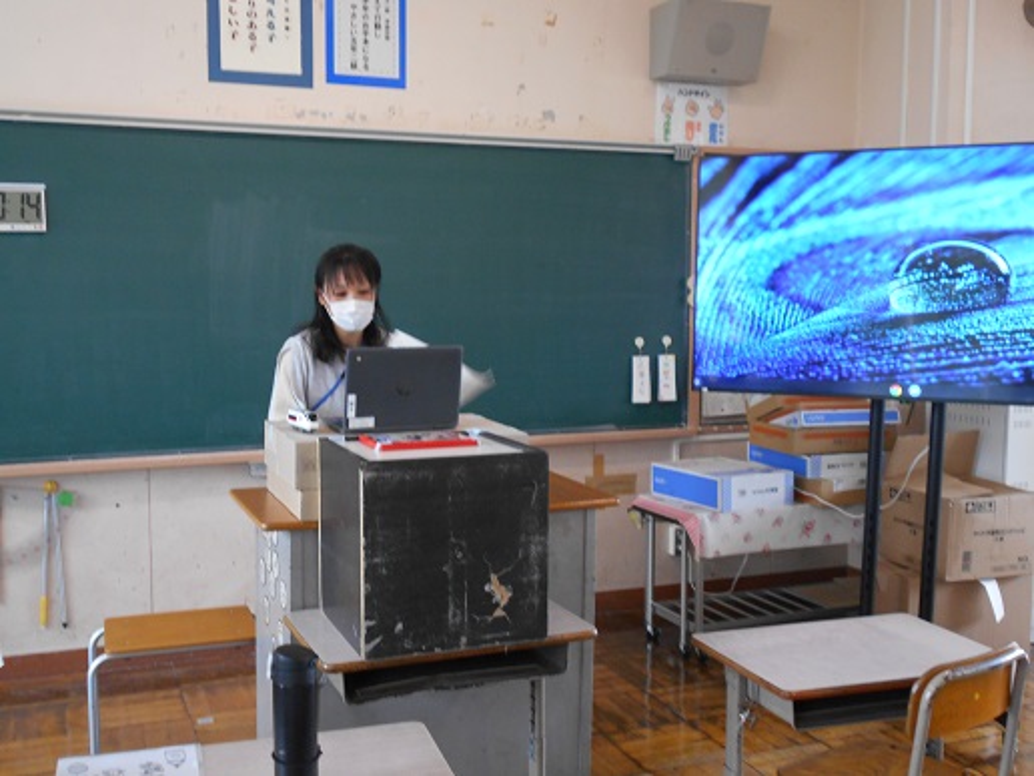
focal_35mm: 39
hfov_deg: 47.9
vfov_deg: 36.8
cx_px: 517
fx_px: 1165
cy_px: 388
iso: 220
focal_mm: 6.7
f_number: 3.9
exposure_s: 1/30
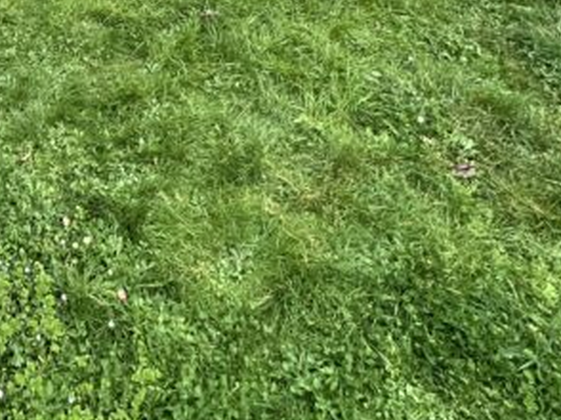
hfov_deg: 47.4
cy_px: -111
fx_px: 551
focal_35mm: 34
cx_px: 36
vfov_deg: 32.6
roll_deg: -0.2
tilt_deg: -23.0
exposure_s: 1/60
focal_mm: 1.57
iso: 400
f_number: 1.8
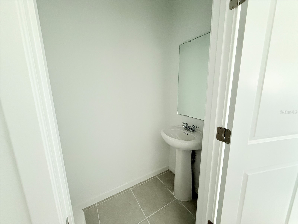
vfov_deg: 85.7
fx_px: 121
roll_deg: +1.0
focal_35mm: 14
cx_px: 149
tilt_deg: -11.5
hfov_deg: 102.1
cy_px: 112
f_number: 2.2
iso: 1000
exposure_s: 1/60
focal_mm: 2.22
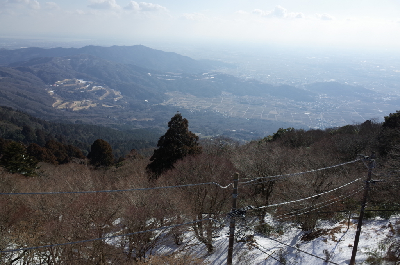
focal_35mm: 28
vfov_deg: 46.2
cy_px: 132
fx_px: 310
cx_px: 200
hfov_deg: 65.6
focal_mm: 18.3
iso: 100
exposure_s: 1/1000
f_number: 4
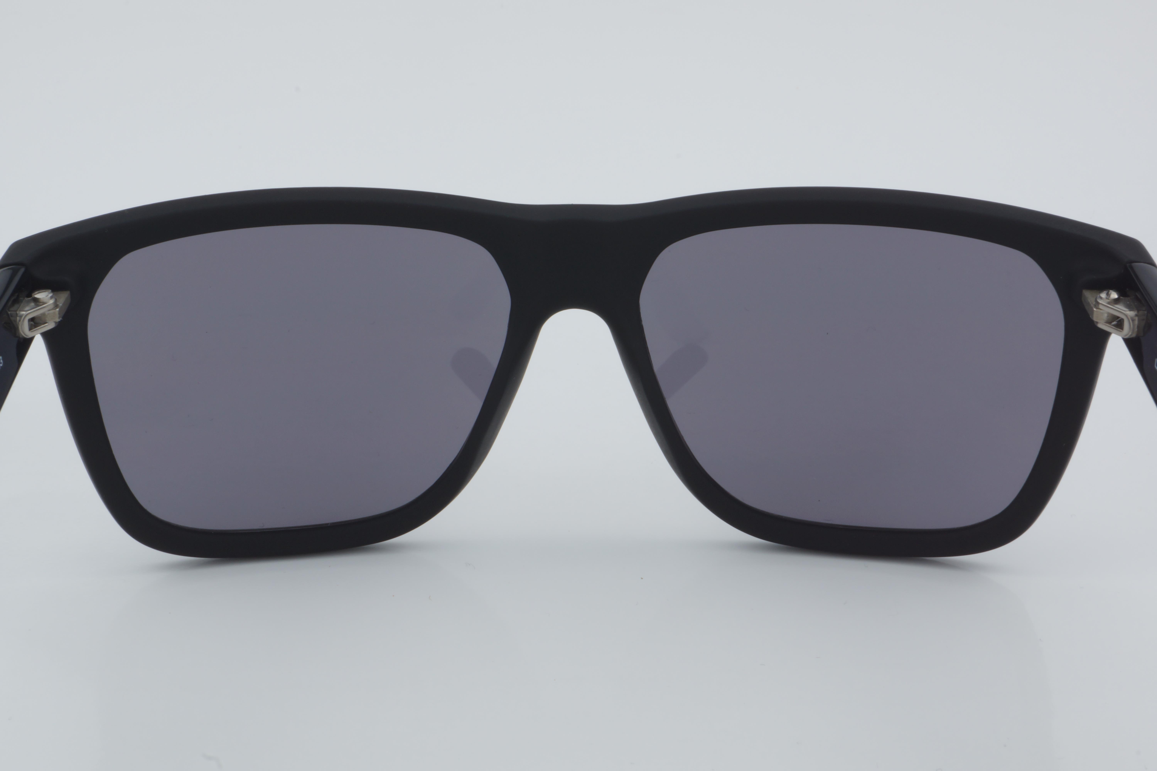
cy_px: 386
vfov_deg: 22.6
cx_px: 578
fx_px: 1928
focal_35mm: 60
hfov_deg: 33.4
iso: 100
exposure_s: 1/4
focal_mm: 40
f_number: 32
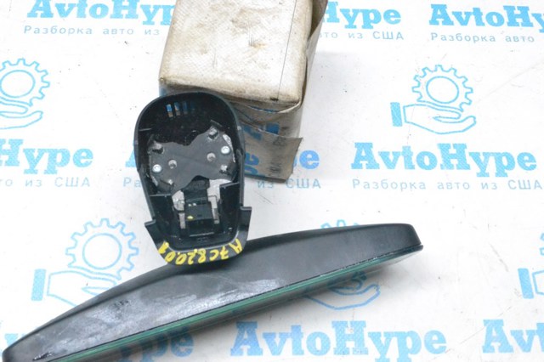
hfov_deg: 41.1
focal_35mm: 48
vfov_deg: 28.0
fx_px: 725
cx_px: 272
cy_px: 181
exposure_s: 1/125
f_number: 10
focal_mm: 32
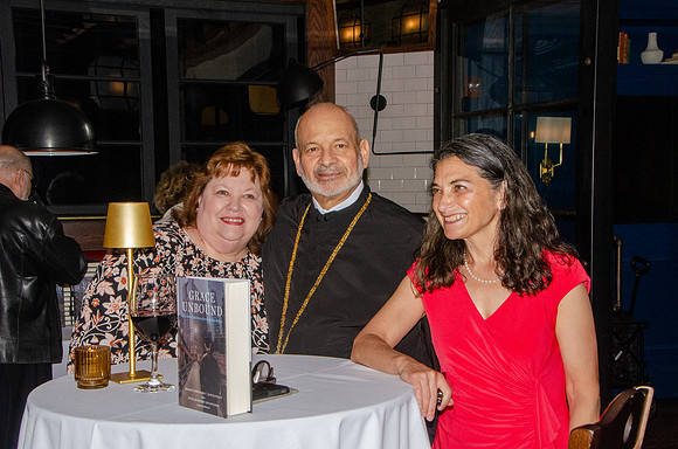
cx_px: 339
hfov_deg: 35.1
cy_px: 224
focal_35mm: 57
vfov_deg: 23.7
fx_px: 1071
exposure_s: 1/250
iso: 2500
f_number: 16
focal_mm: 38
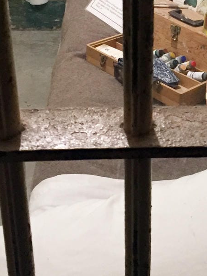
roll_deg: -2.2
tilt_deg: -26.3
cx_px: 185
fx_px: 614
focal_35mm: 77
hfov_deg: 18.8
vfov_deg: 24.7
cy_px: 36
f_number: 2.2
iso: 200
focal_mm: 4.15
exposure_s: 1/30
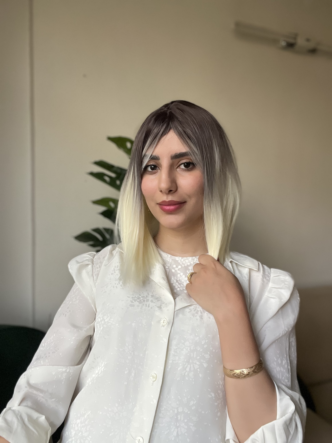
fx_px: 384
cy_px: 222
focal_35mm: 30
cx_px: 166
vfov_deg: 60.0
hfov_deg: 46.8
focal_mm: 2.71
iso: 250
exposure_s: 1/60
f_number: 2.2
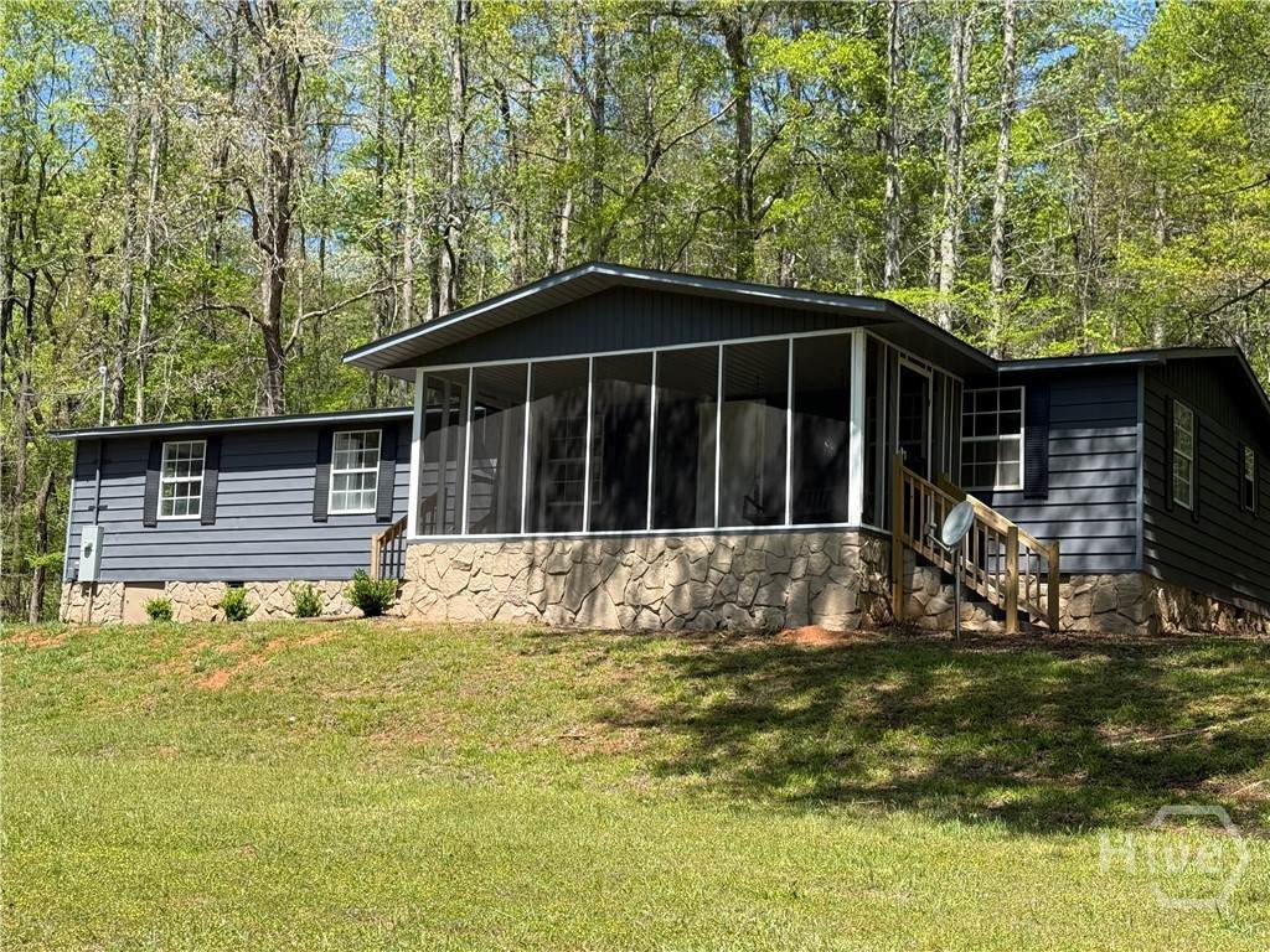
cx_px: 635
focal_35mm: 48
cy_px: 476
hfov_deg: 39.7
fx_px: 1761
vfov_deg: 30.3
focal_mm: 6.76
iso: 80
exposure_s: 1/2667
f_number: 1.78
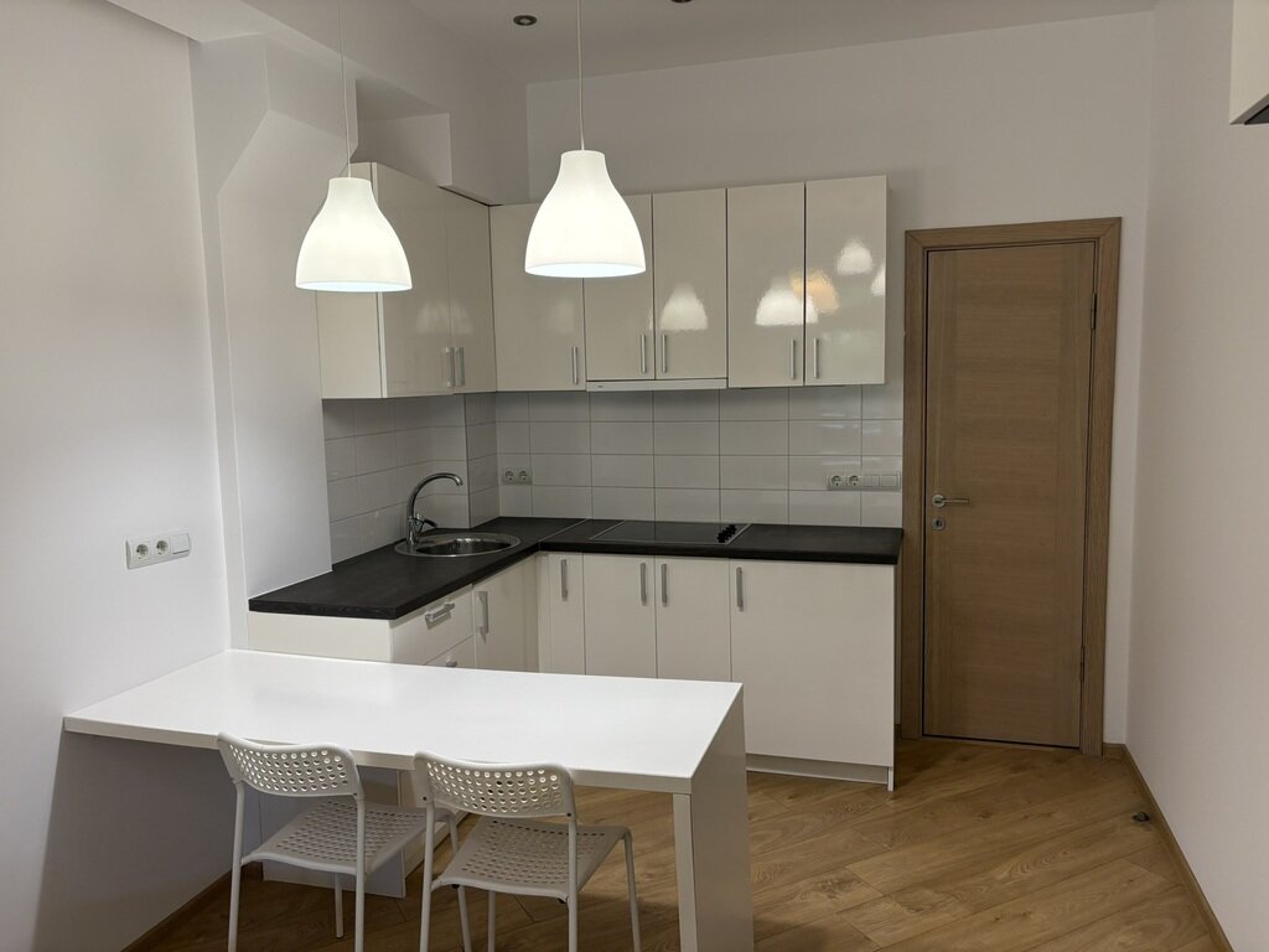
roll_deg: +1.5
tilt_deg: -6.4
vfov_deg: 53.1
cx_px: 634
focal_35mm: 26
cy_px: 476
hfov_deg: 67.3
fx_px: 953
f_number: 1.6
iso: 125
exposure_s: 1/146
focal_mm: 5.96
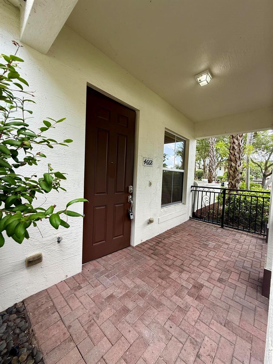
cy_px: 182
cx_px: 136
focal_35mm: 14
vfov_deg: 102.1
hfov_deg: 85.7
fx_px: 147
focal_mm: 2.22
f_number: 2.2
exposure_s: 1/99
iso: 50
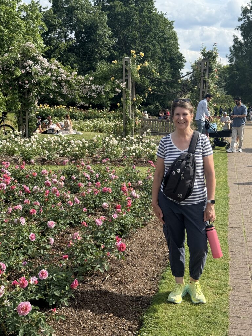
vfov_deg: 39.7
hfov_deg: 30.3
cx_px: 126
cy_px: 168
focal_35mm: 48
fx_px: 466
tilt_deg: -7.8
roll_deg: -0.9
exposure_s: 1/2494
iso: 64
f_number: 1.78
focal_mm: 6.76
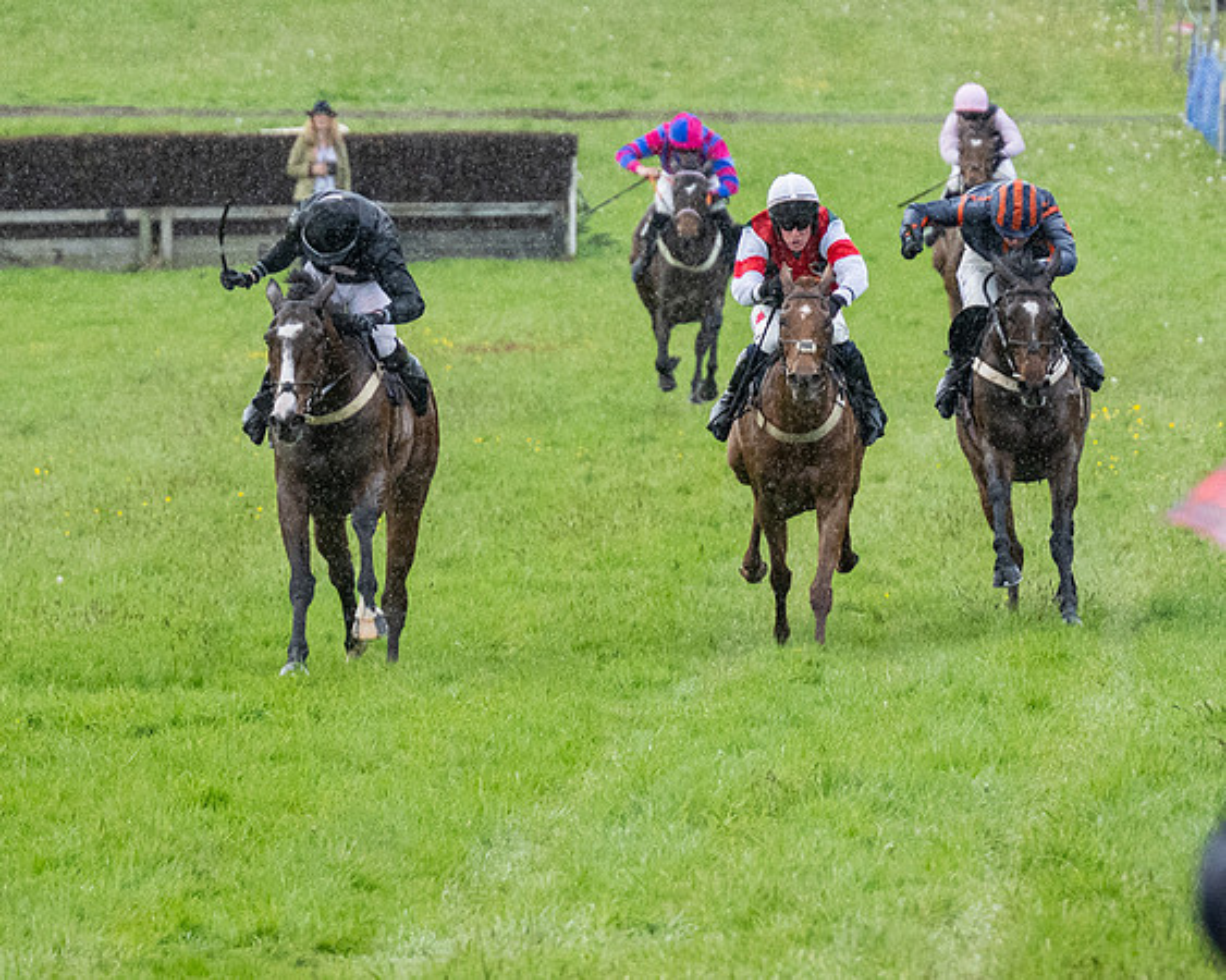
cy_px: 574
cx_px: 841
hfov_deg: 3.8
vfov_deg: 3.0
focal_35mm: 511
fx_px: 18524
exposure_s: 1/1000
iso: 2000
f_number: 4
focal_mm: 175
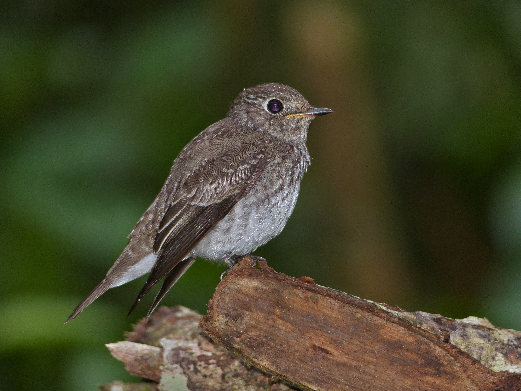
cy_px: 196
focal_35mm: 600
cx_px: 260
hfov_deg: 3.3
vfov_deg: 2.5
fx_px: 9031
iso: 100
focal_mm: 108
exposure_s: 1/125
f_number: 2.8
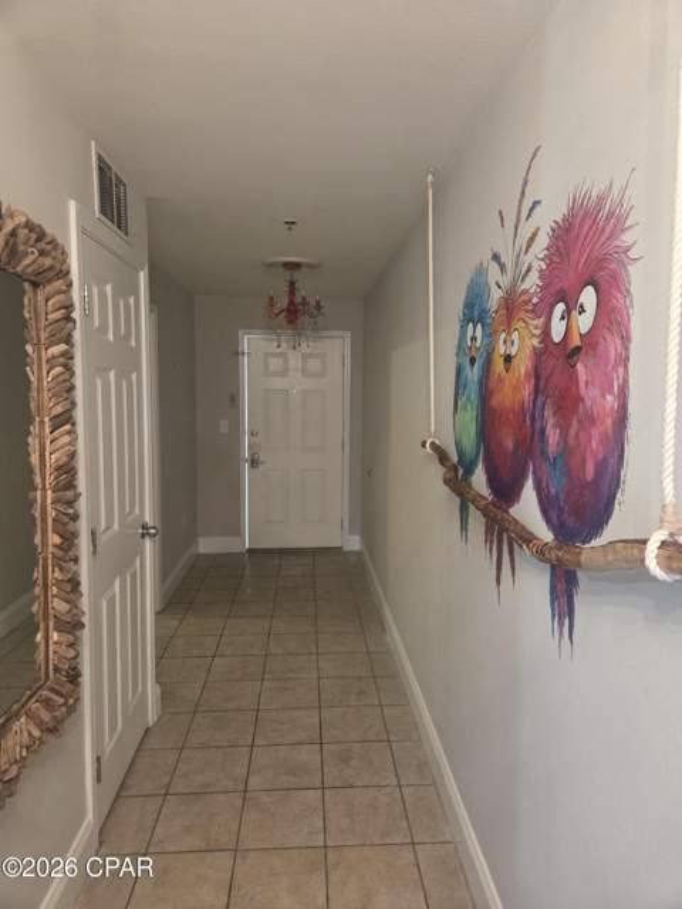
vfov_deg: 73.9
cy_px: 454
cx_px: 341
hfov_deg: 58.9
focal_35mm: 23
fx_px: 604
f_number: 1.8
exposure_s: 1/120
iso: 800
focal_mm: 5.4
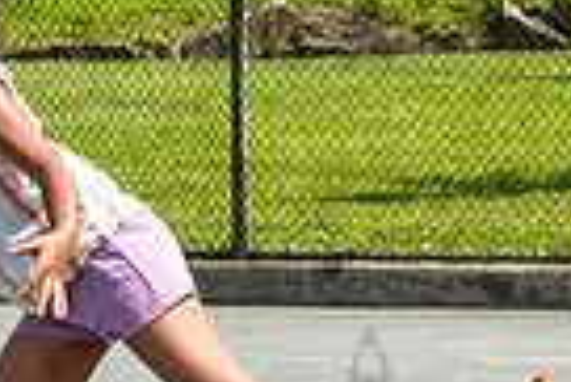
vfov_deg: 5.2
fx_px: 4192
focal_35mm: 264
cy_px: 225
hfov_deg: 7.6
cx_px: -367
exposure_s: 1/1000
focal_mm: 44
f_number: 6.3
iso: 250
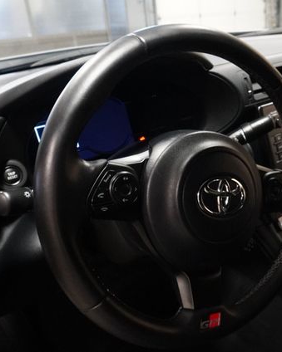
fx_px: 355
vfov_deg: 52.9
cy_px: 176
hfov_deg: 41.8
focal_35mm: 34
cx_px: 218
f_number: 9
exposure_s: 1/15
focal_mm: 16
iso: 6400
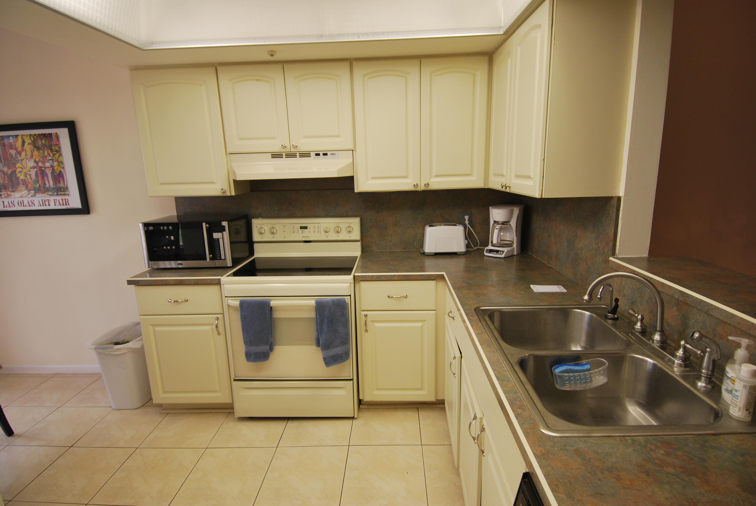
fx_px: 378
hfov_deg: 89.9
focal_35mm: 18
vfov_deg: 67.5
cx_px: 378
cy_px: 253
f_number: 4
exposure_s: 1/30
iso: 200
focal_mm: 12
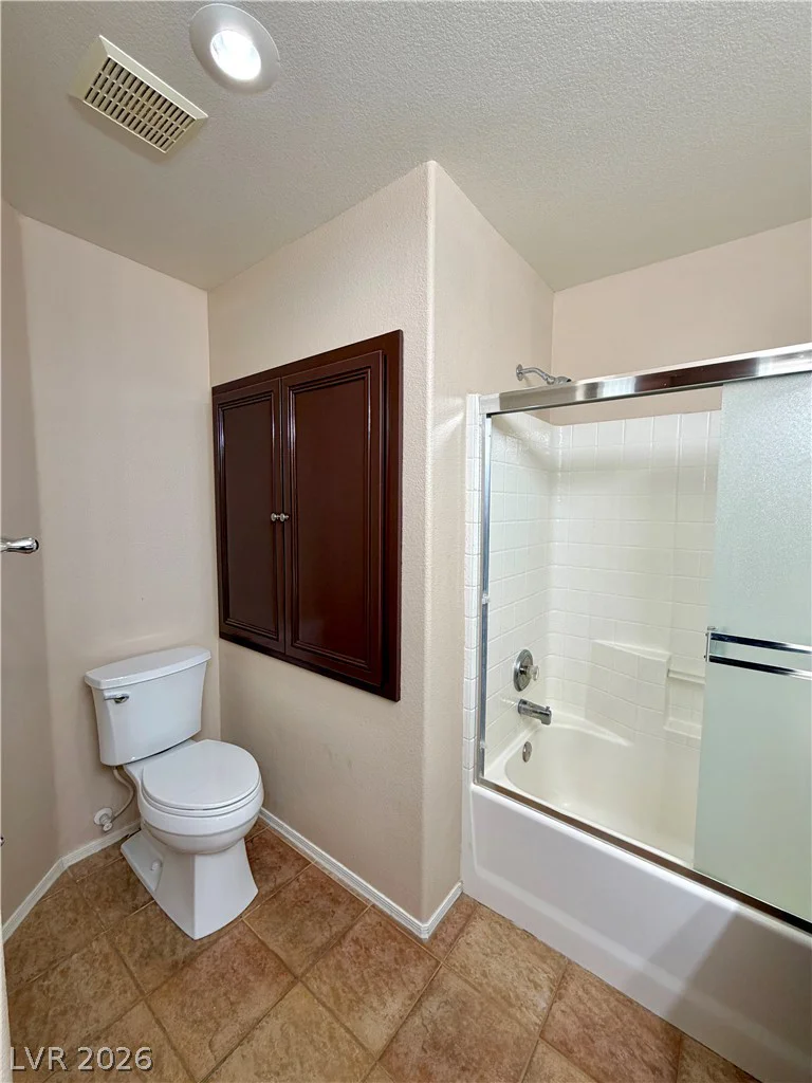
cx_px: 406
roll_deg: +0.5
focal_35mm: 14
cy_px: 542
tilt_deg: -4.5
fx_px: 438
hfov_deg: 85.7
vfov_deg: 102.1
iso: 160
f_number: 2.2
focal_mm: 2.22
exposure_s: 1/120
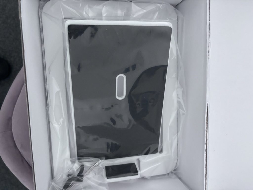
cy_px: 95
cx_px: 126
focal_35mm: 26
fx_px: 190
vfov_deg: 53.1
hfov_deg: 67.3
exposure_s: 1/44
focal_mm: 5.96
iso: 500
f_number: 1.6
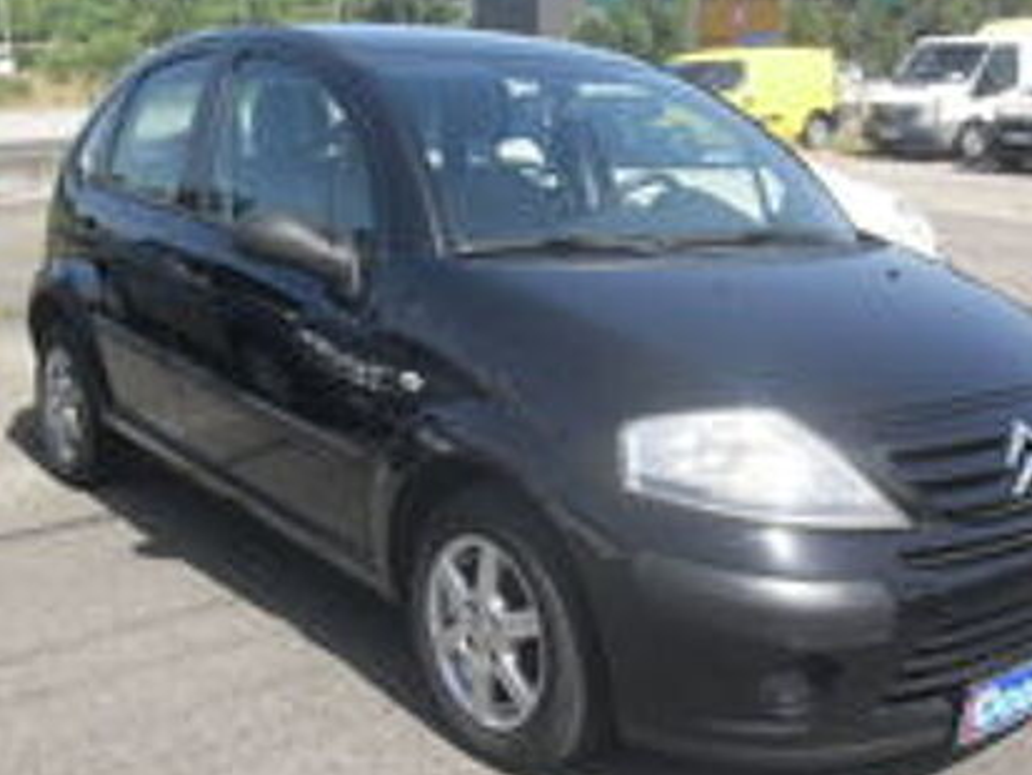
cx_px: 592
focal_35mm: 43
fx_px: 1282
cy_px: 432
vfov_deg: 33.6
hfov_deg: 43.7
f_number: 8.9
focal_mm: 6.3
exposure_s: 1/60
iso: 80
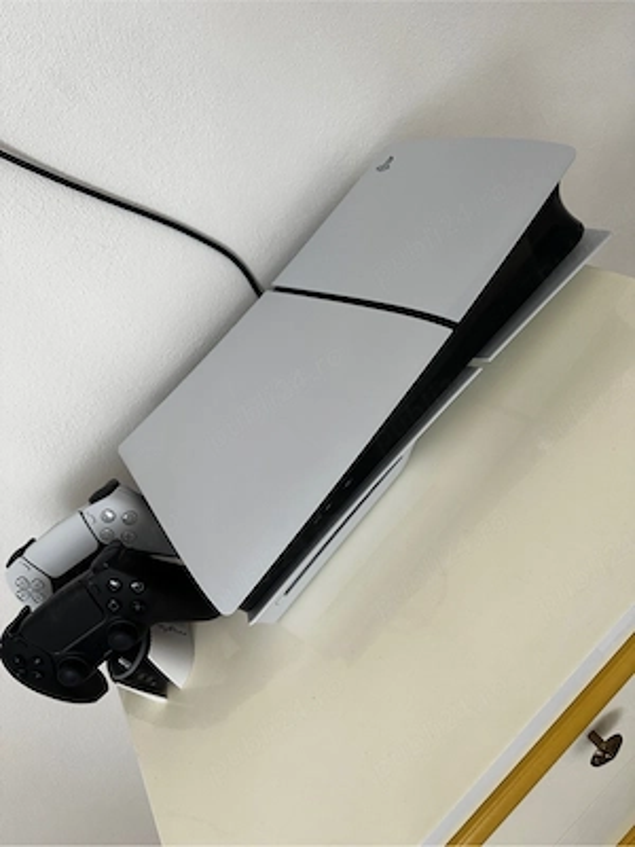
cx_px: 318
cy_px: 424
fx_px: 587
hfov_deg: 56.8
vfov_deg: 71.6
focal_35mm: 24
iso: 160
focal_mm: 6.86
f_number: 1.78
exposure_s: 1/121
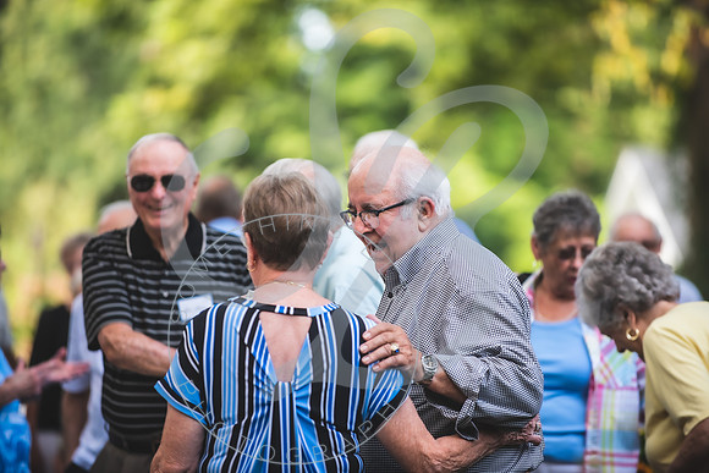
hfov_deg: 10.3
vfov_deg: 6.9
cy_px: 236
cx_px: 354
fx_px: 3940
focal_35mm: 200
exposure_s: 1/400
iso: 400
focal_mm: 200
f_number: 2.8
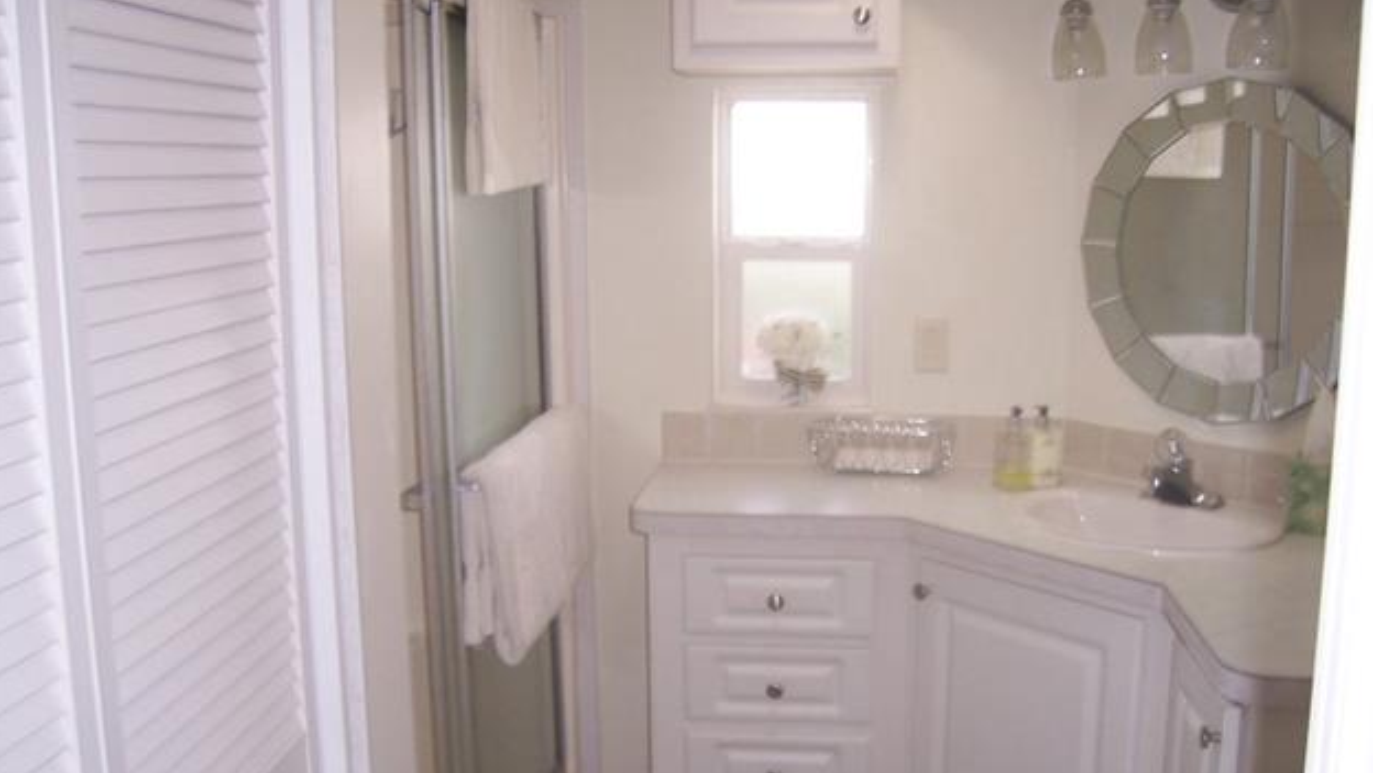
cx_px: 693
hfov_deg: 52.8
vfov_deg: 31.2
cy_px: 438
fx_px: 1383
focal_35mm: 38
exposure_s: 1/60
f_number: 2.7
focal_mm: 5.6
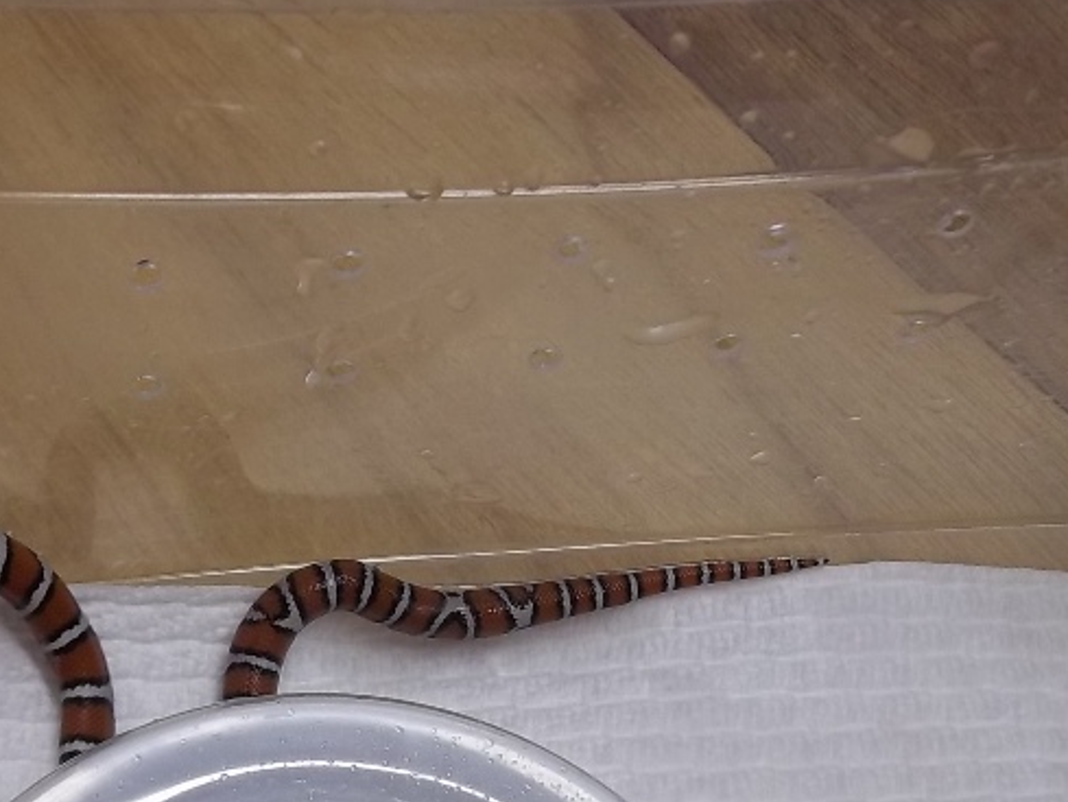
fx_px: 2068
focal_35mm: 67
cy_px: 618
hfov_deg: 28.5
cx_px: 266
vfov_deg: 21.7
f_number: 2.9
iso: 80
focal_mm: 5.7
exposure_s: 1/40
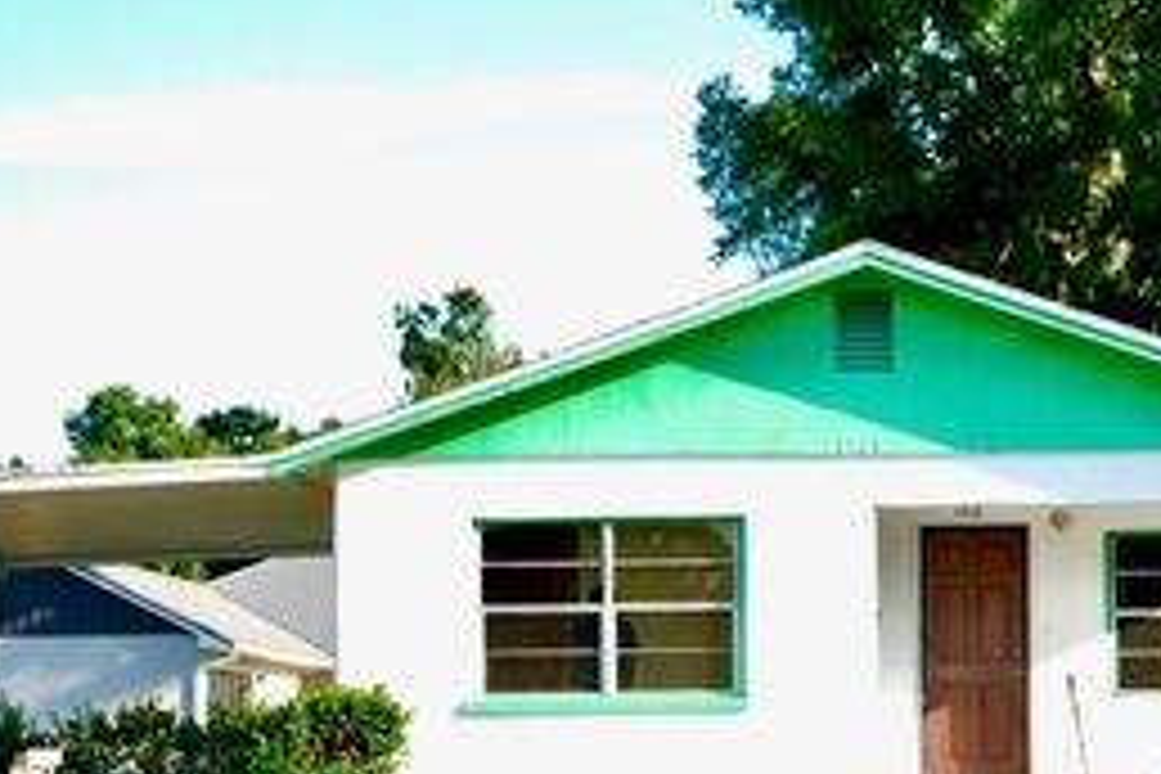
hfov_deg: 20.9
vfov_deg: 14.0
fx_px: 3128
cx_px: 819
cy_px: 630
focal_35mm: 97
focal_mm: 50
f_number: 2.8
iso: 50
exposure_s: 1/250
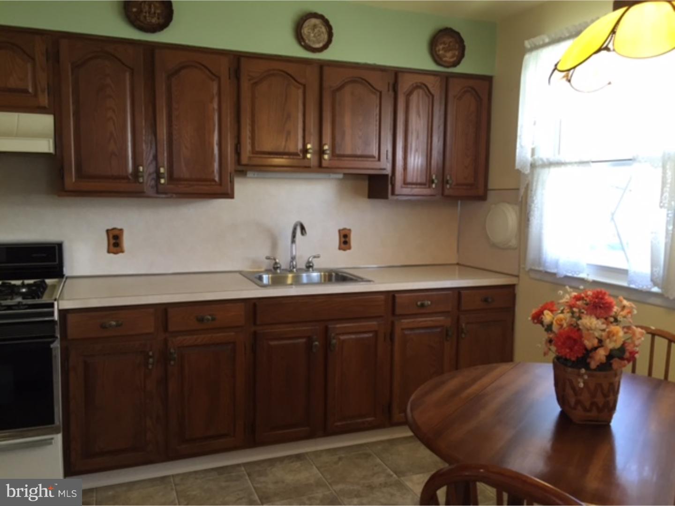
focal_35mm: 29
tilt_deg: -6.2
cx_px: 338
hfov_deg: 61.7
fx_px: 565
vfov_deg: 48.2
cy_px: 253
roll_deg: -0.3
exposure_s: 1/30
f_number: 2.2
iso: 80
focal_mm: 4.15
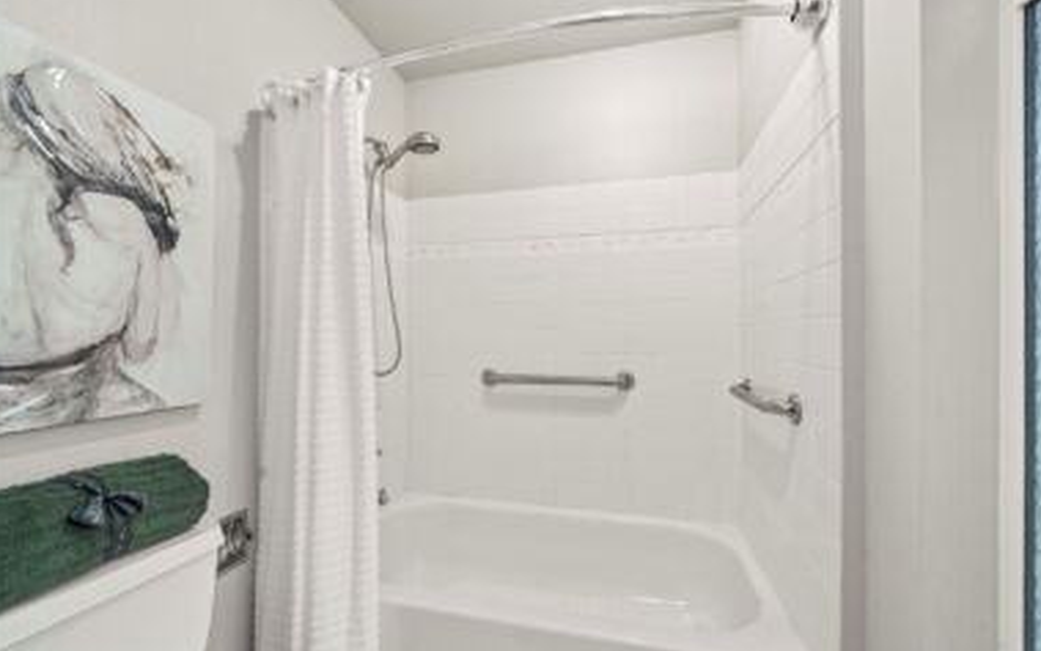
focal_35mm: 14
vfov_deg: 78.6
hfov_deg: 105.3
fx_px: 397
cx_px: 536
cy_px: 345
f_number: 8
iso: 400
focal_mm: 13
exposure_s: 1/60
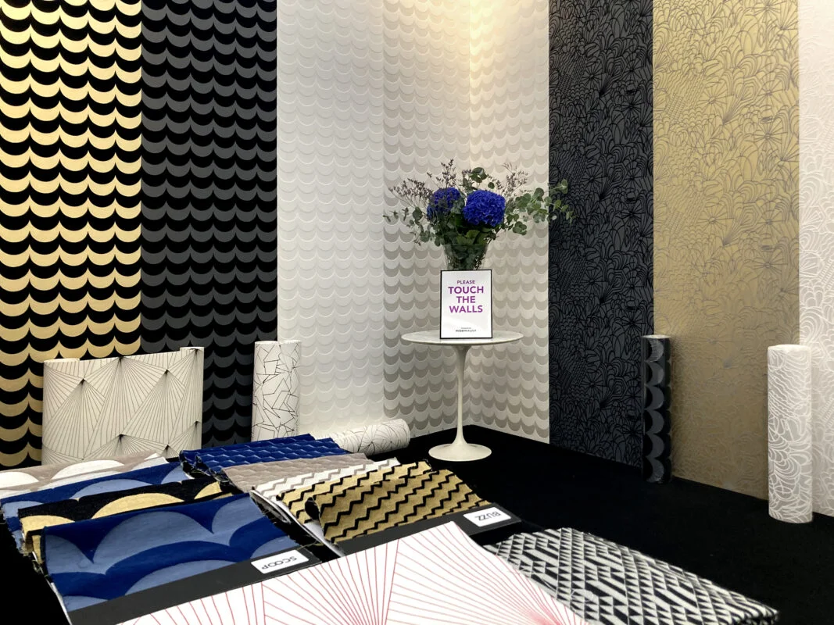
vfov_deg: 49.7
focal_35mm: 28
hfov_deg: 63.4
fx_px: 675
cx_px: 417
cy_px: 312
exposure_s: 1/50
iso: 100
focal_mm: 3.99
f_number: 1.8
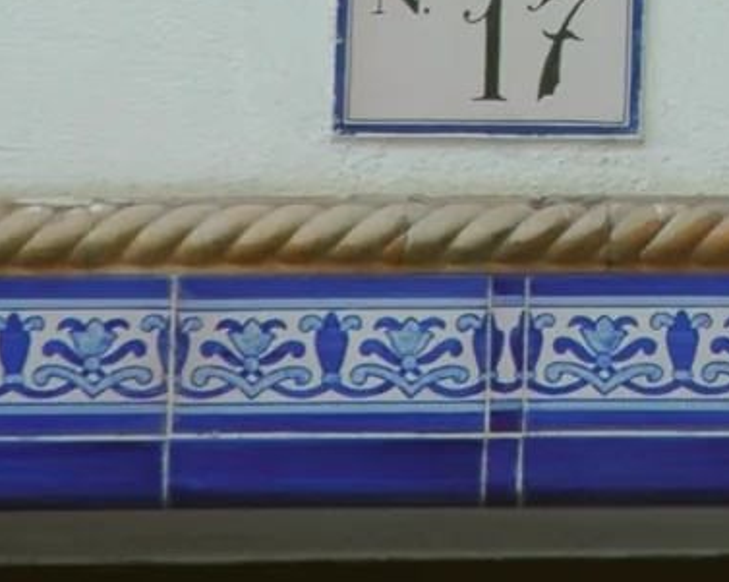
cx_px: 1184
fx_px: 8503
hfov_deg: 4.9
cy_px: -1201
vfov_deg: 3.8
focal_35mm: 394
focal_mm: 55
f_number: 7.1
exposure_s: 1/30
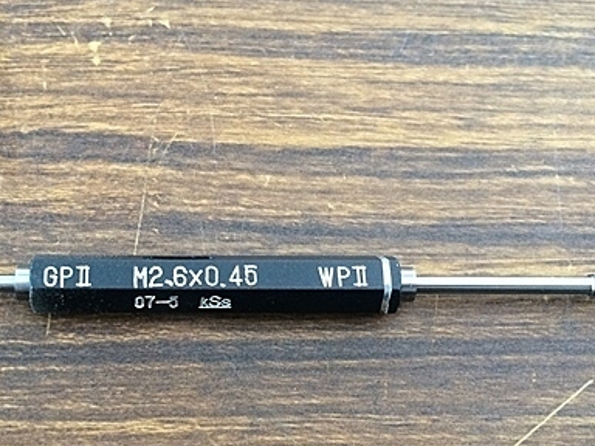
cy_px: 274
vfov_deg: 29.0
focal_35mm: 50
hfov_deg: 37.8
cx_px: 197
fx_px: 859
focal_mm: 4.12
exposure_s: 1/30
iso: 160
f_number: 2.2
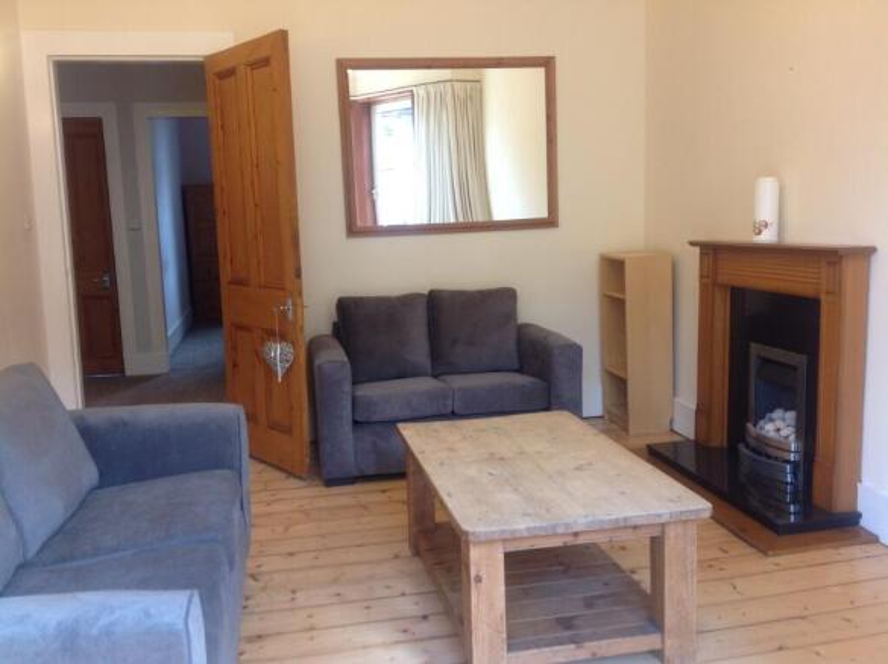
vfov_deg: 40.6
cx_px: 444
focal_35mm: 35
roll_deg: +0.9
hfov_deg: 52.7
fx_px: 897
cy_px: 332
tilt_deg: -7.4
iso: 50
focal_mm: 4.28
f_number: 2.4
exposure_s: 1/17
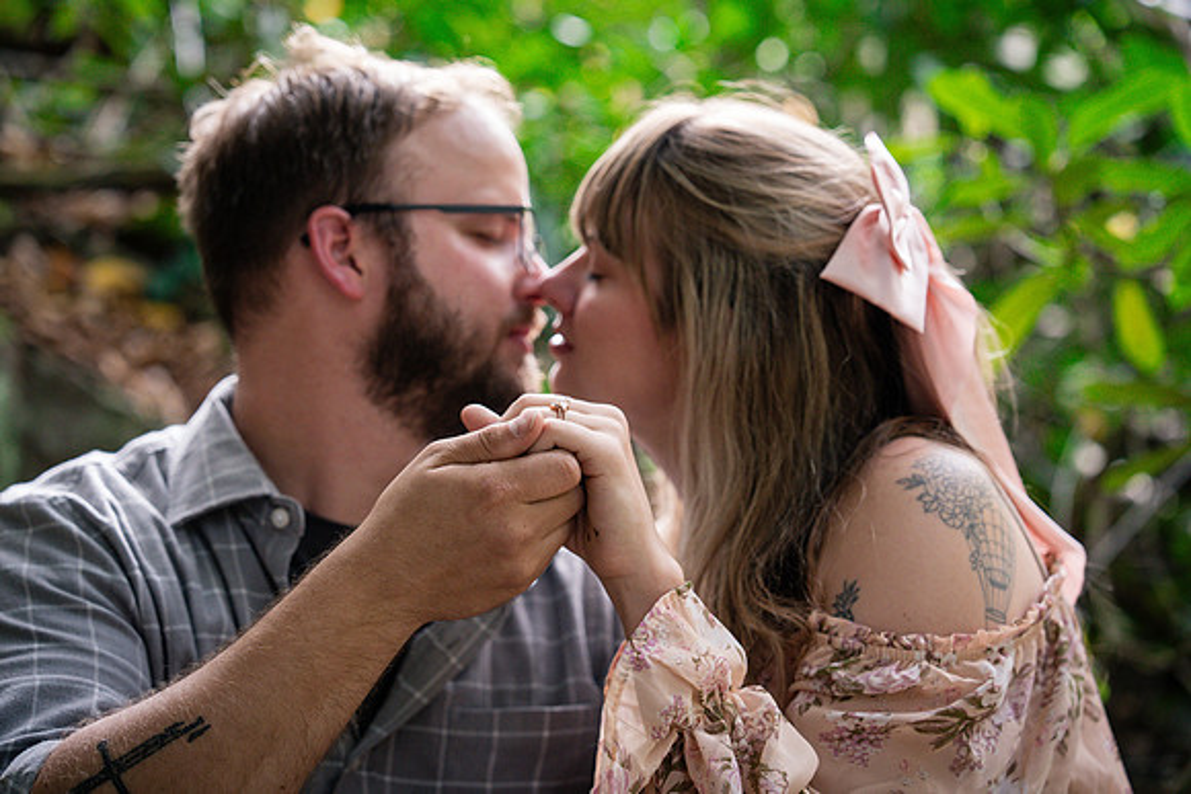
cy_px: 397
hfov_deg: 28.8
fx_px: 2316
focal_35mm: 70
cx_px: 596
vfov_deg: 19.5
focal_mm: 70
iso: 2000
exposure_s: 1/125
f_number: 2.8
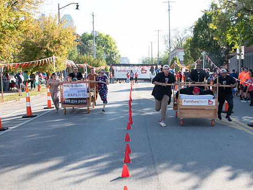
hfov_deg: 38.9
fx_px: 351
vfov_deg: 30.2
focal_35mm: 48
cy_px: 112
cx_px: 179
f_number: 11
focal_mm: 24
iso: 500
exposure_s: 1/200
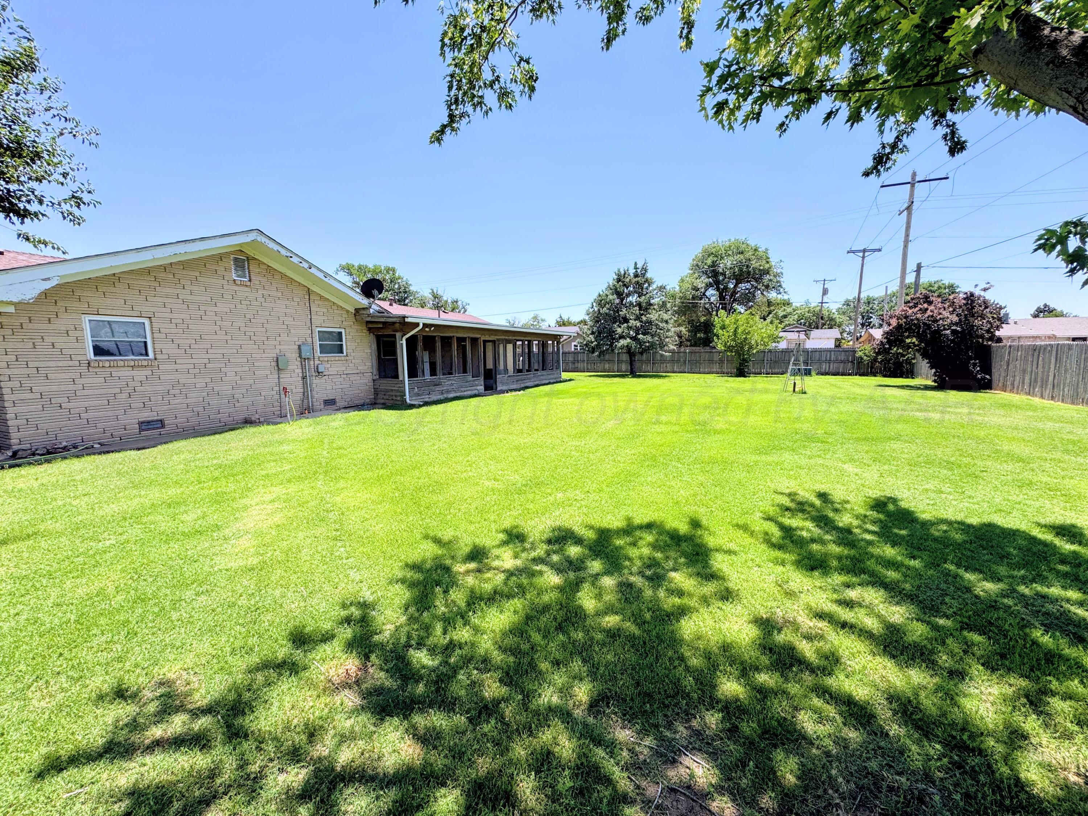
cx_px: 544
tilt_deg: -7.6
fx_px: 440
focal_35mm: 14
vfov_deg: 85.7
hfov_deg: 102.1
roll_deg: +0.4
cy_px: 408
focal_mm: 2.22
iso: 50
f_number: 2.2
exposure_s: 1/1217
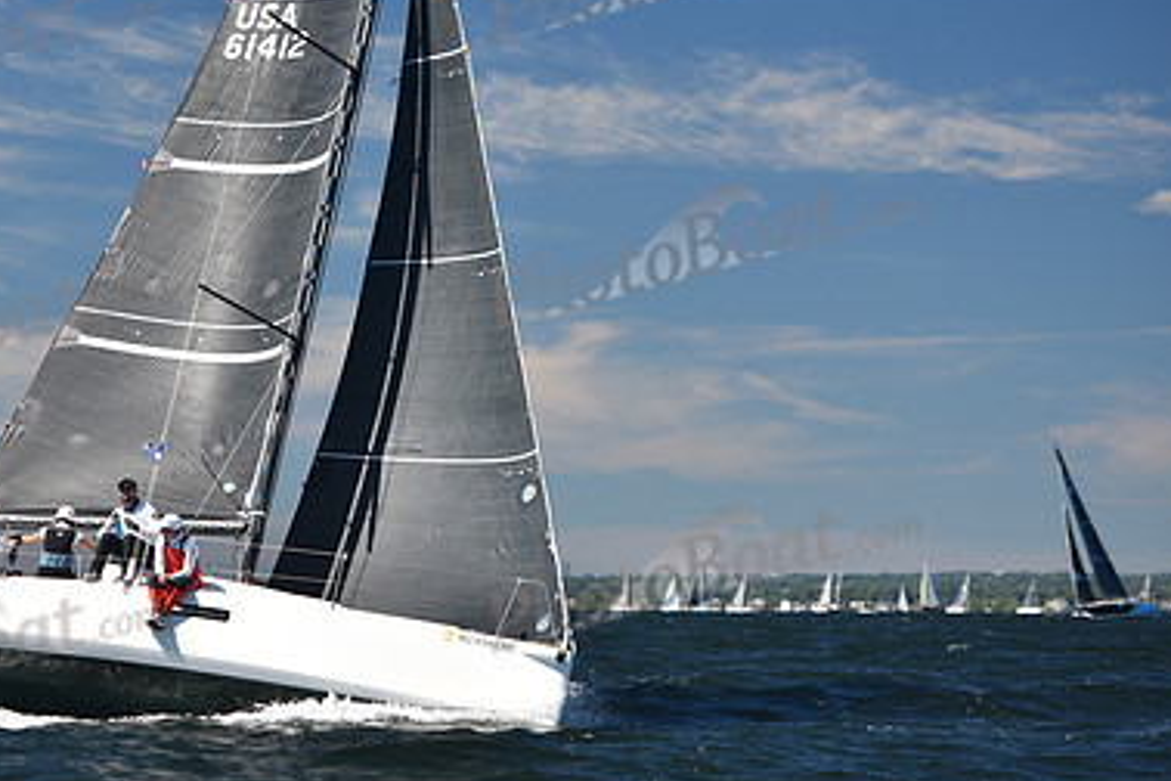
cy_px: 454
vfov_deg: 7.5
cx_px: 328
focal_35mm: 184
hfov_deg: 11.2
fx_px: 5985
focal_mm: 120
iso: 200
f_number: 3.2
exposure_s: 1/1000
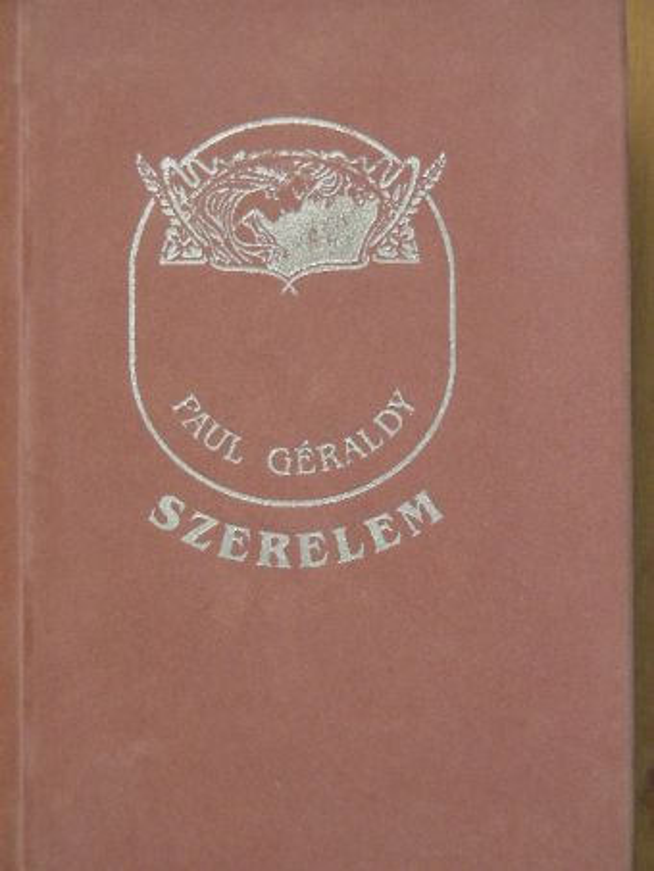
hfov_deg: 13.1
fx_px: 2845
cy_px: 436
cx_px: 327
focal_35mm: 113
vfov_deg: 17.4
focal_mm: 18.9
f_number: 3.5
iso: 200
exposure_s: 1/27.2
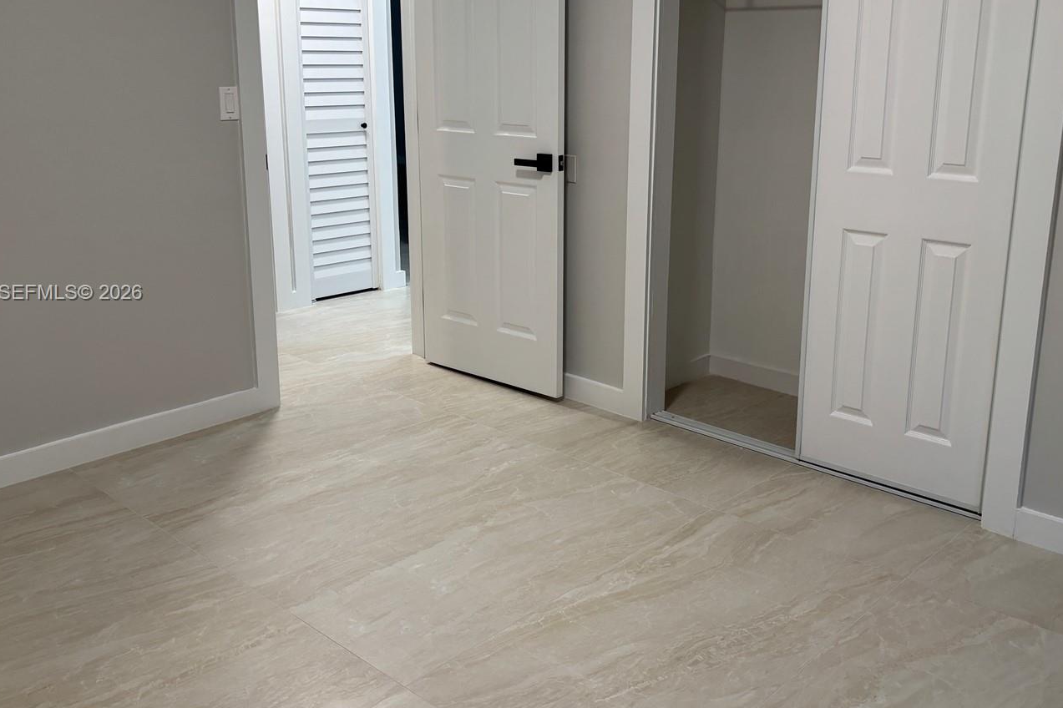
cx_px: 550
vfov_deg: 38.7
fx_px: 1004
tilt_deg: -13.7
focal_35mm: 34
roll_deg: +0.0
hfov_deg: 55.8
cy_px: 294
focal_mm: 5.96
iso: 100
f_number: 1.6
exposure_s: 1/120
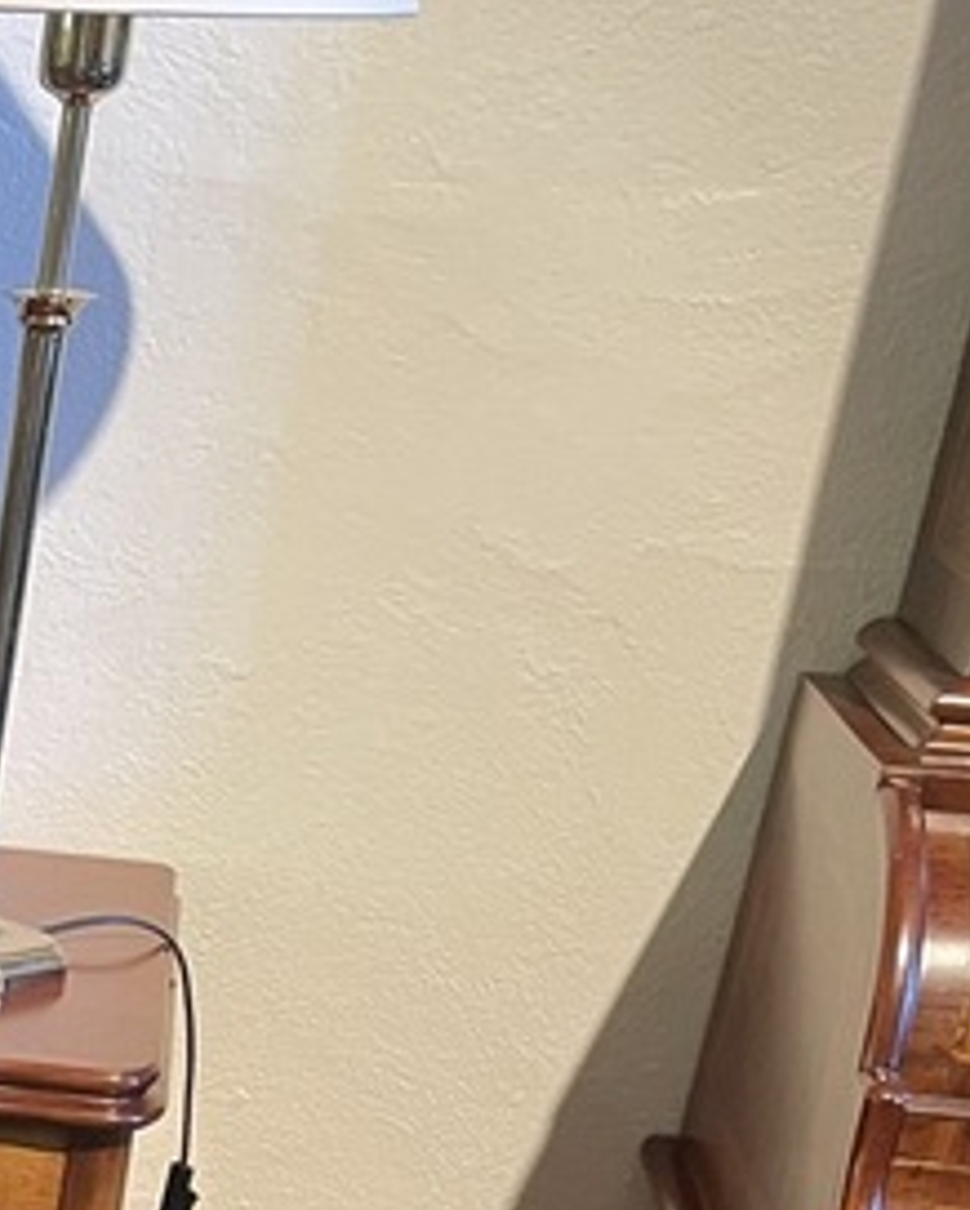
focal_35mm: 84
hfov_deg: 15.7
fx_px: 3011
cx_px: -756
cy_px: 1466
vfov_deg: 21.1
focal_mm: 4.2
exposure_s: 1/50
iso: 160
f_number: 1.6
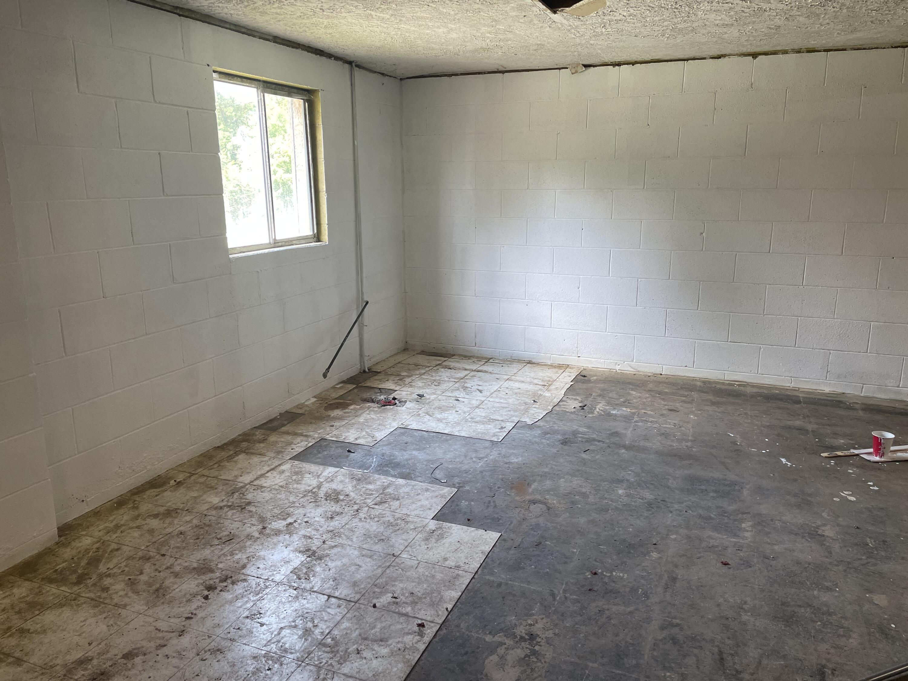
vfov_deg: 53.1
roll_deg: +1.7
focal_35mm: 26
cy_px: 340
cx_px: 454
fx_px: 682
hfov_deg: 67.3
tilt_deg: -13.5
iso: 125
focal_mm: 4.2
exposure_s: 1/120
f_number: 1.6
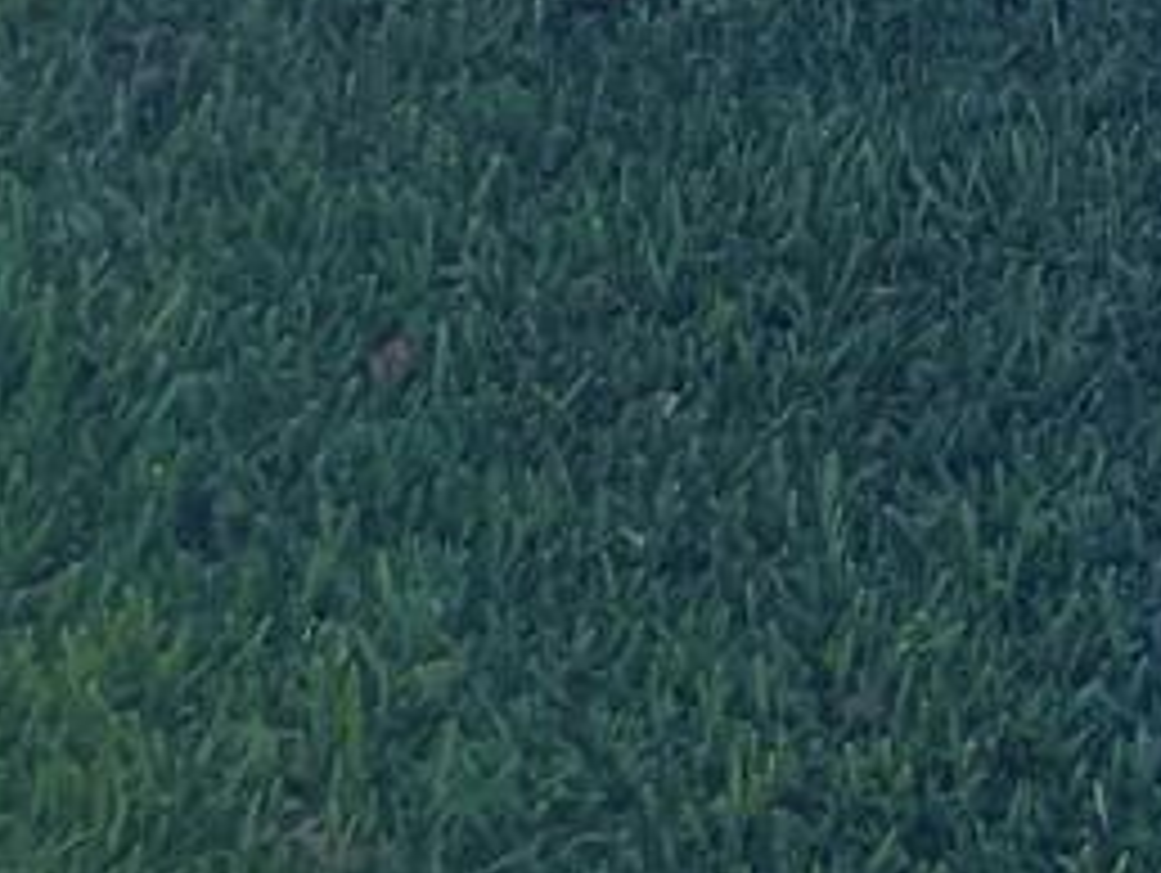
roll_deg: +1.2
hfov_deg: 10.6
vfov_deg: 8.2
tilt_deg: +2.7
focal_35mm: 161
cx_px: 2768
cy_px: -1454
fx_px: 5405
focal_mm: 5.1
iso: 32
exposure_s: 1/2857
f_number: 1.6
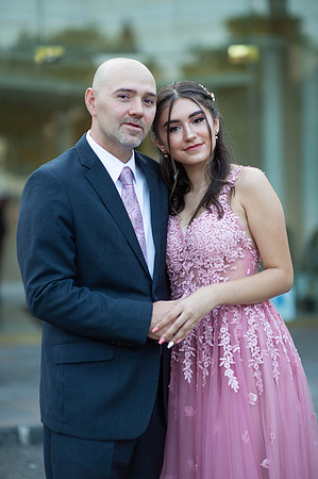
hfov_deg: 16.0
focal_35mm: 85
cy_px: 240
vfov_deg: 23.9
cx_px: 159
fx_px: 1129
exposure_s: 1/500
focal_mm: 85
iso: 250
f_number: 2
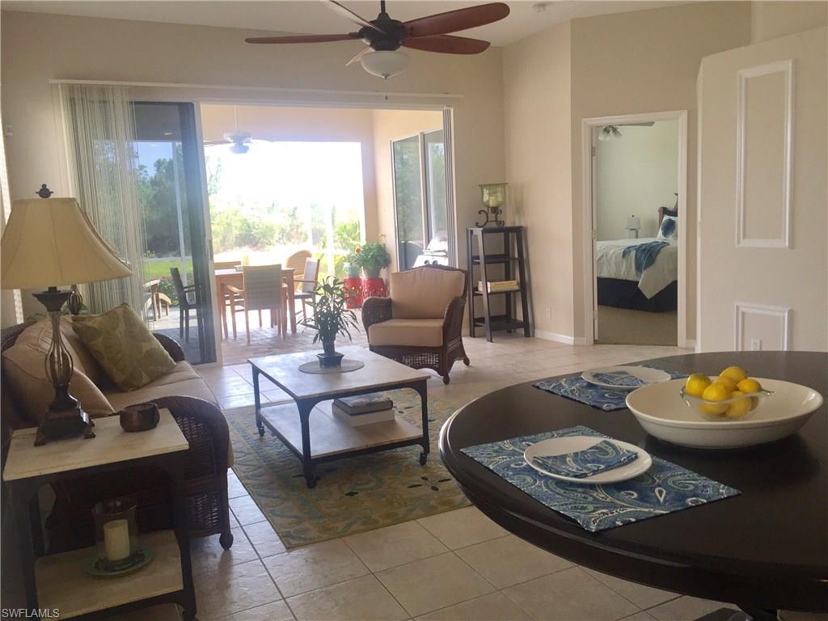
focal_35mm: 29
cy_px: 310
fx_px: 694
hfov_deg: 61.7
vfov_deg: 48.2
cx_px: 414
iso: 50
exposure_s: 1/120
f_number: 2.2
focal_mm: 4.15
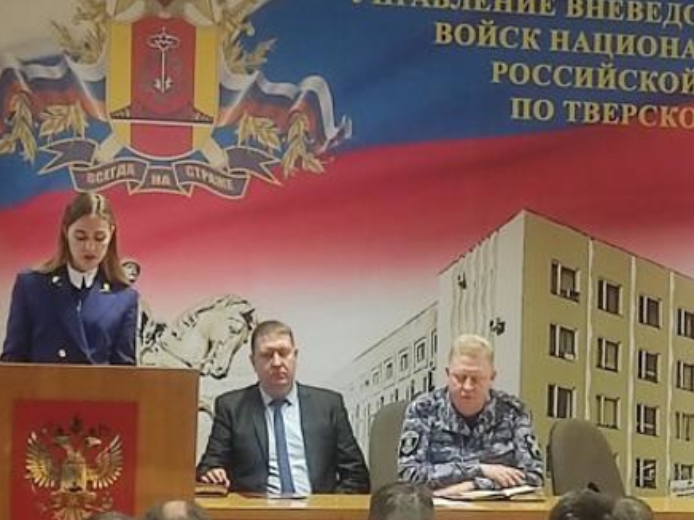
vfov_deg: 18.9
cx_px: 486
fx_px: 1564
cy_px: 339
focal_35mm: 78
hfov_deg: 24.8
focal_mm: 4.71
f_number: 1.79
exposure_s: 1/30
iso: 306
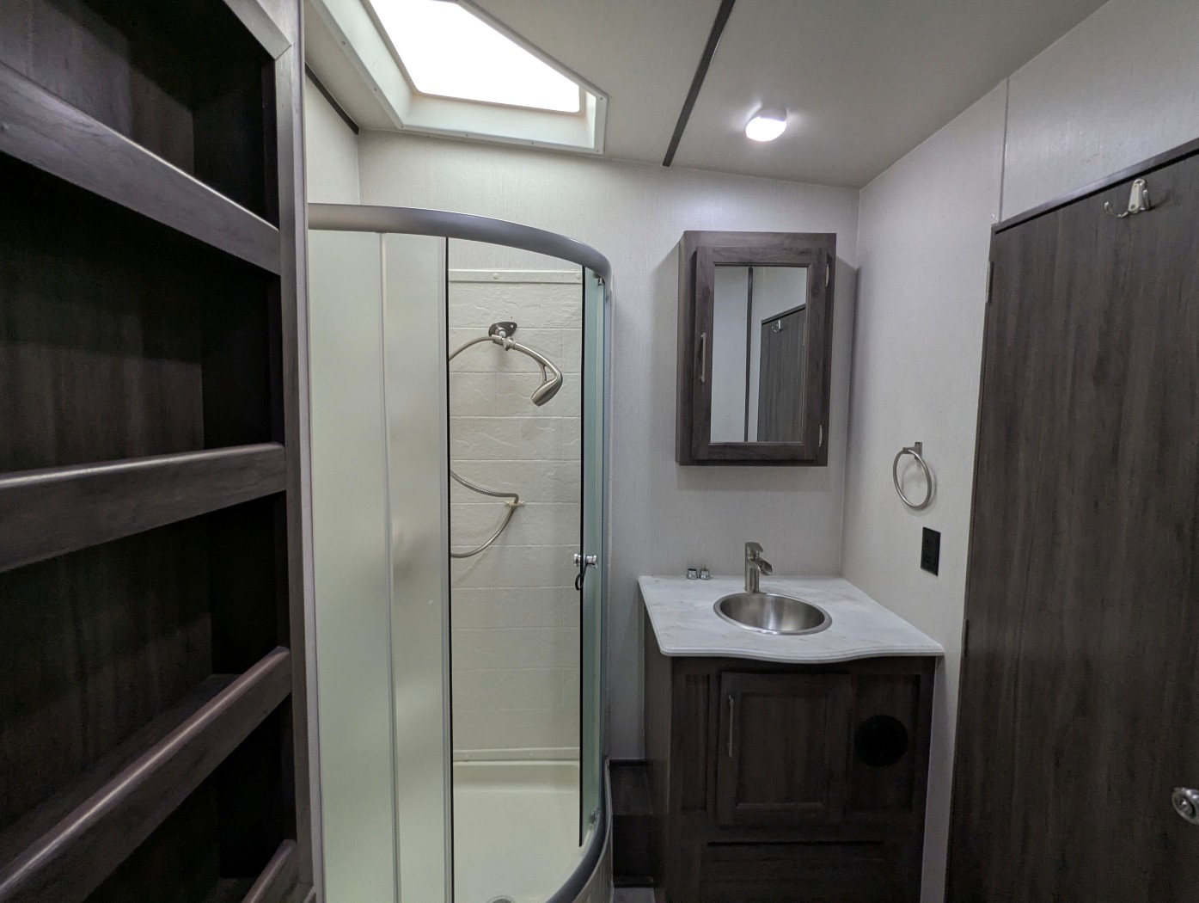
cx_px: 600
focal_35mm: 16
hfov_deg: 94.4
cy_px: 452
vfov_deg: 78.2
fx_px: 555
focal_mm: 2.35
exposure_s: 1/81.8
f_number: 2.2
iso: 148
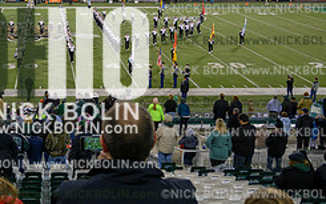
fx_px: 515
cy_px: 71
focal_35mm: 58
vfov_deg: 22.3
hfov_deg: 33.8
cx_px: 55
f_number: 4
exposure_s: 1/320
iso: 2000
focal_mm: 24
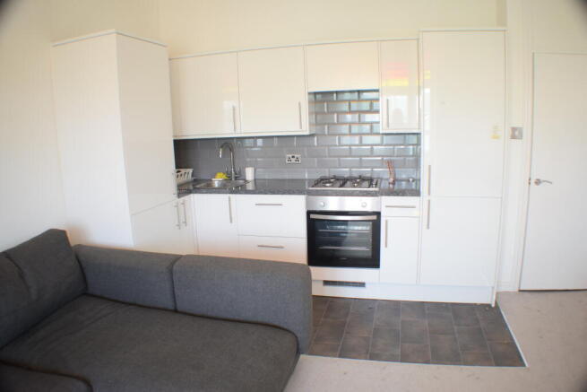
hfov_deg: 59.5
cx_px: 294
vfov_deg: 41.7
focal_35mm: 32
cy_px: 196
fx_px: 514
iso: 800
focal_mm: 21
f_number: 4
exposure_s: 1/60
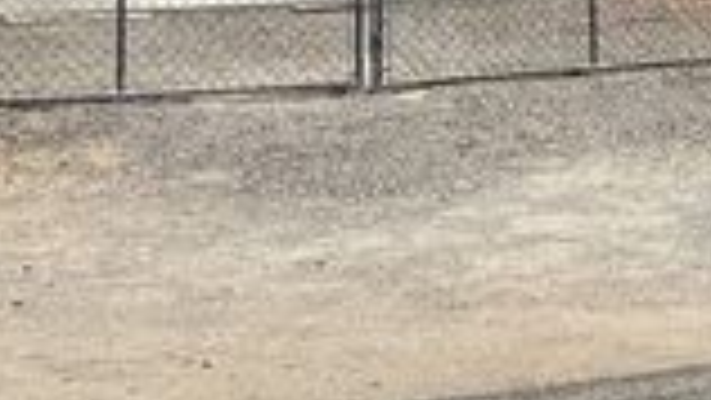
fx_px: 2339
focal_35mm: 124
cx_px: 855
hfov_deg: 16.6
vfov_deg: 9.4
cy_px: -258
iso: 80
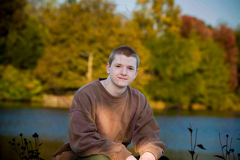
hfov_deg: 15.2
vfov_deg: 10.2
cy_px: 80
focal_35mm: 135
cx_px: 120
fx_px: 900
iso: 400
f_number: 6.3
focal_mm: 135
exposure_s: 1/400
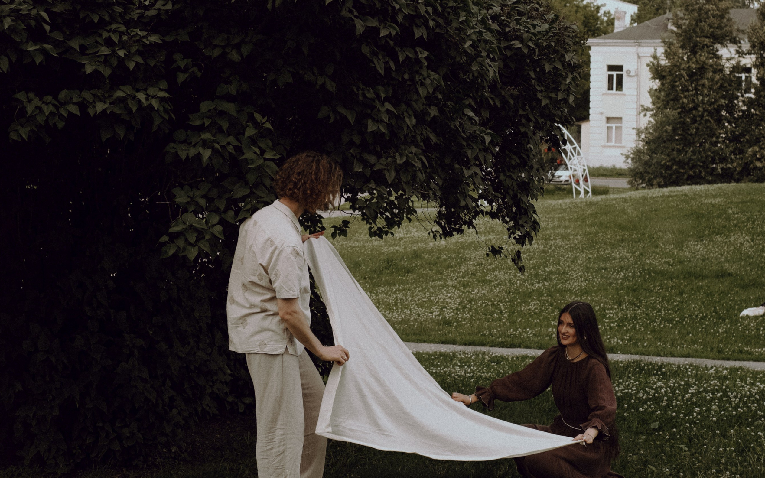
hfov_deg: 25.2
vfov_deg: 15.9
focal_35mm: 82
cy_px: 133
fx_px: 1710
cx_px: 380
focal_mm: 35
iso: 320
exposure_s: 1/480
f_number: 3.6
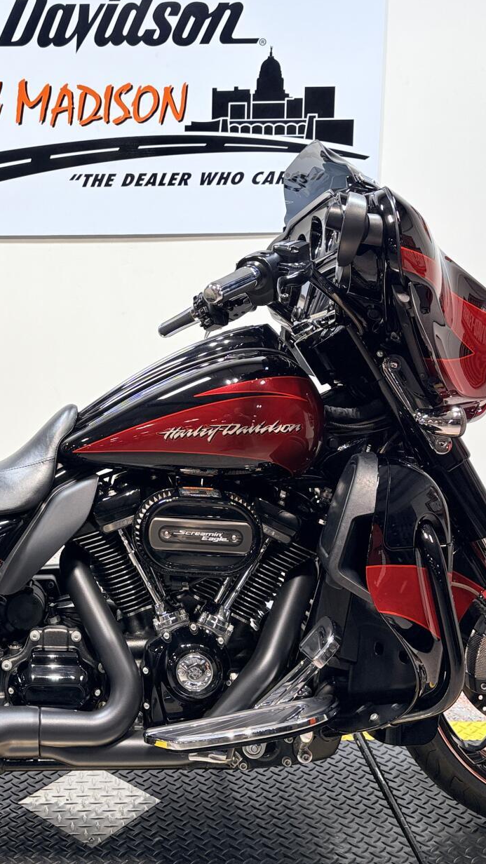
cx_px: 71
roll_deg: +0.6
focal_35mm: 46
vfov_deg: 44.3
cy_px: 344
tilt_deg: -9.5
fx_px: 1054
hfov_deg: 25.3
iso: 40
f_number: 1.6
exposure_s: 1/120
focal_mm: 5.96
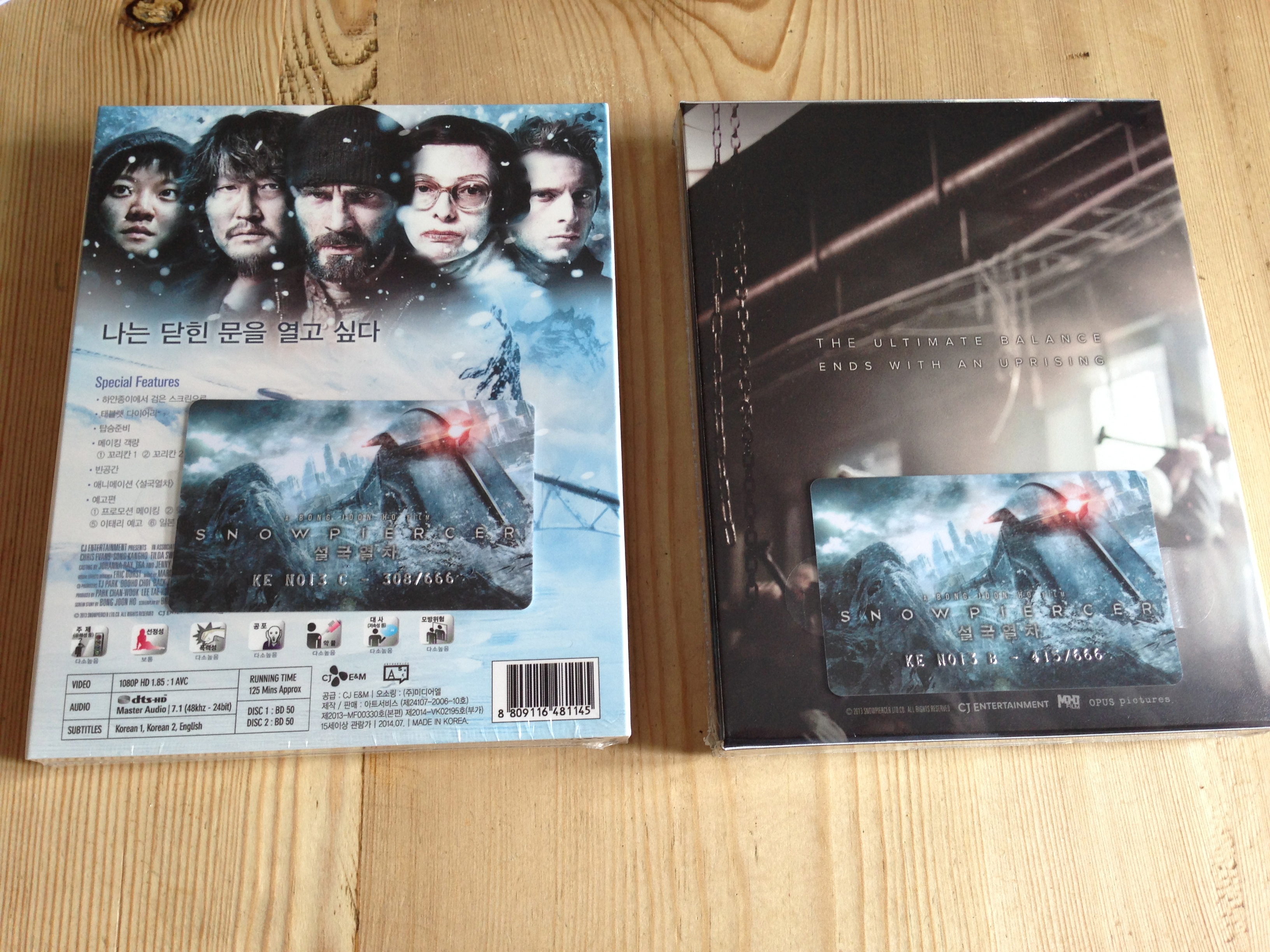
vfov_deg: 42.9
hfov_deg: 55.4
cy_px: 476
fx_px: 1211
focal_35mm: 33
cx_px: 635
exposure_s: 1/24
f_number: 2.4
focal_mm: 4.12
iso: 64
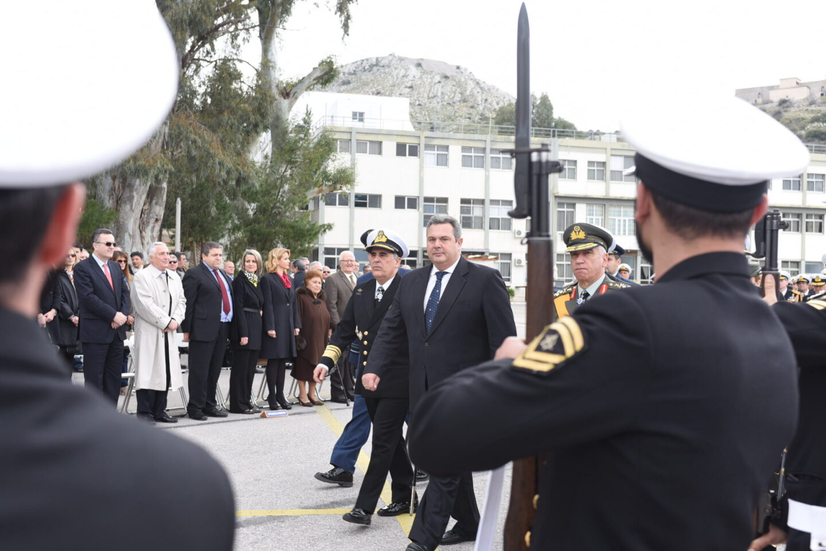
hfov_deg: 43.6
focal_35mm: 45
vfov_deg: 29.9
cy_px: 276
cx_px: 413
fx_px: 1032
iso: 250
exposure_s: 1/250
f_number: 6.3
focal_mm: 45
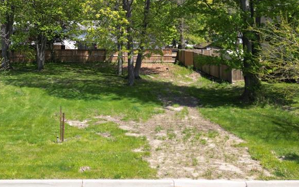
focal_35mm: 45
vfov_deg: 27.7
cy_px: 26
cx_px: 86
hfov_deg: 43.4
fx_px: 367
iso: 100
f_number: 1.7
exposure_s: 1/100
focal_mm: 6.72
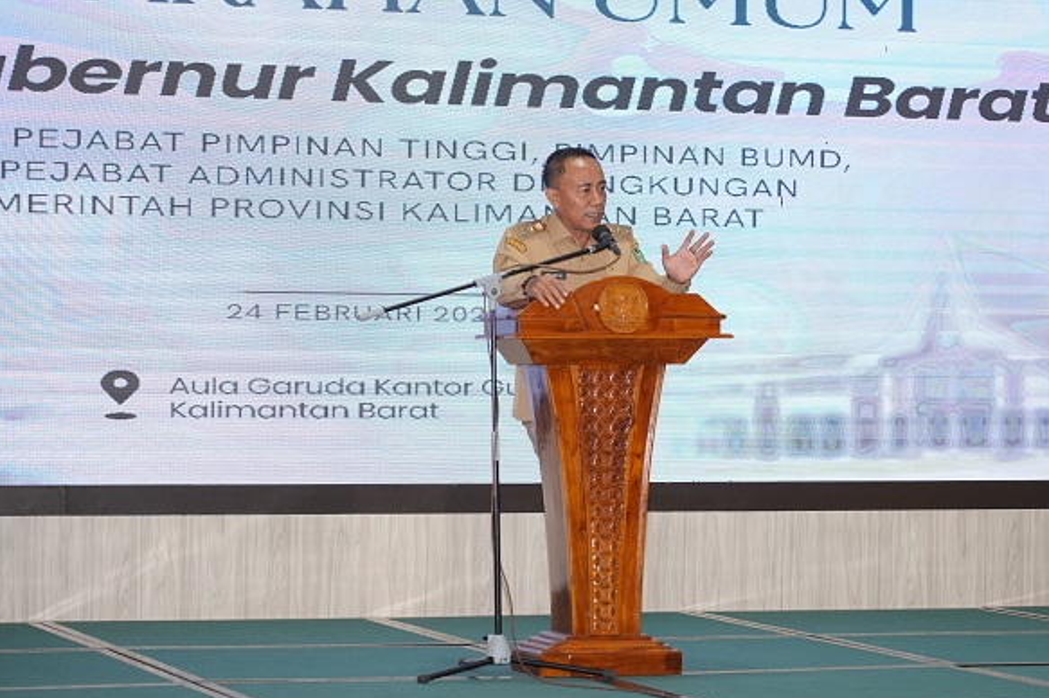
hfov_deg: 16.3
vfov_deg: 10.9
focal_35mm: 126
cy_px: 318
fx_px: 3669
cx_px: 615
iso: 2500
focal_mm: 105
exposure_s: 1/160
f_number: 4
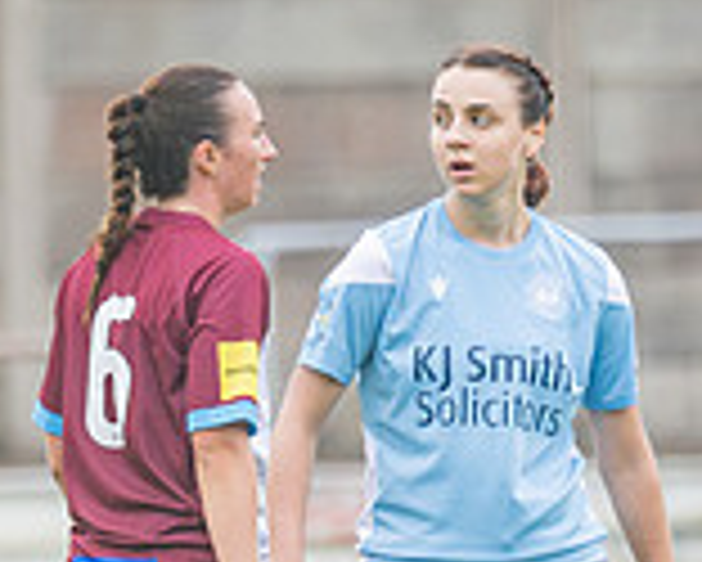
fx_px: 41995
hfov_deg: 1.0
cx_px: -337
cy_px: 535
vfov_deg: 0.8
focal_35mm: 2020
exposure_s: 1/1600
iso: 450
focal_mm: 300
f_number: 2.8
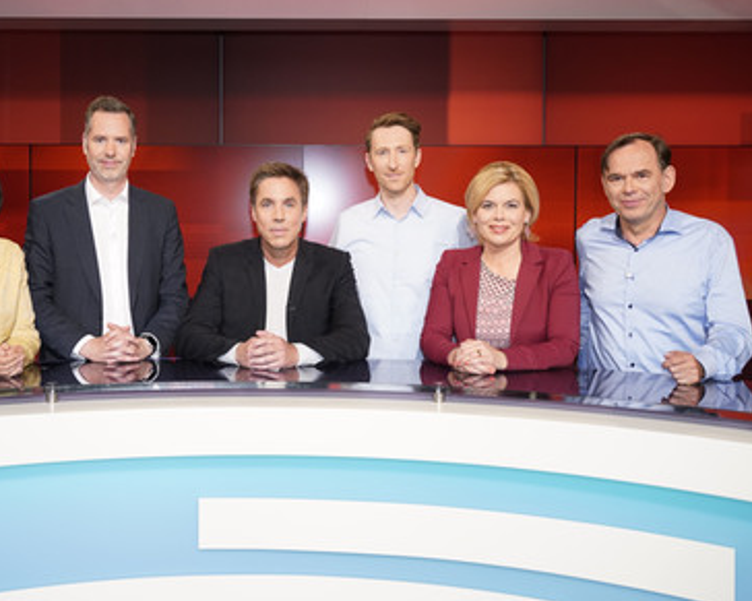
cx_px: 311
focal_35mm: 36
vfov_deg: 41.1
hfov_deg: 50.1
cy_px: 302
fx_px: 801
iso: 2000
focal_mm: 31
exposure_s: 1/160
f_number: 5
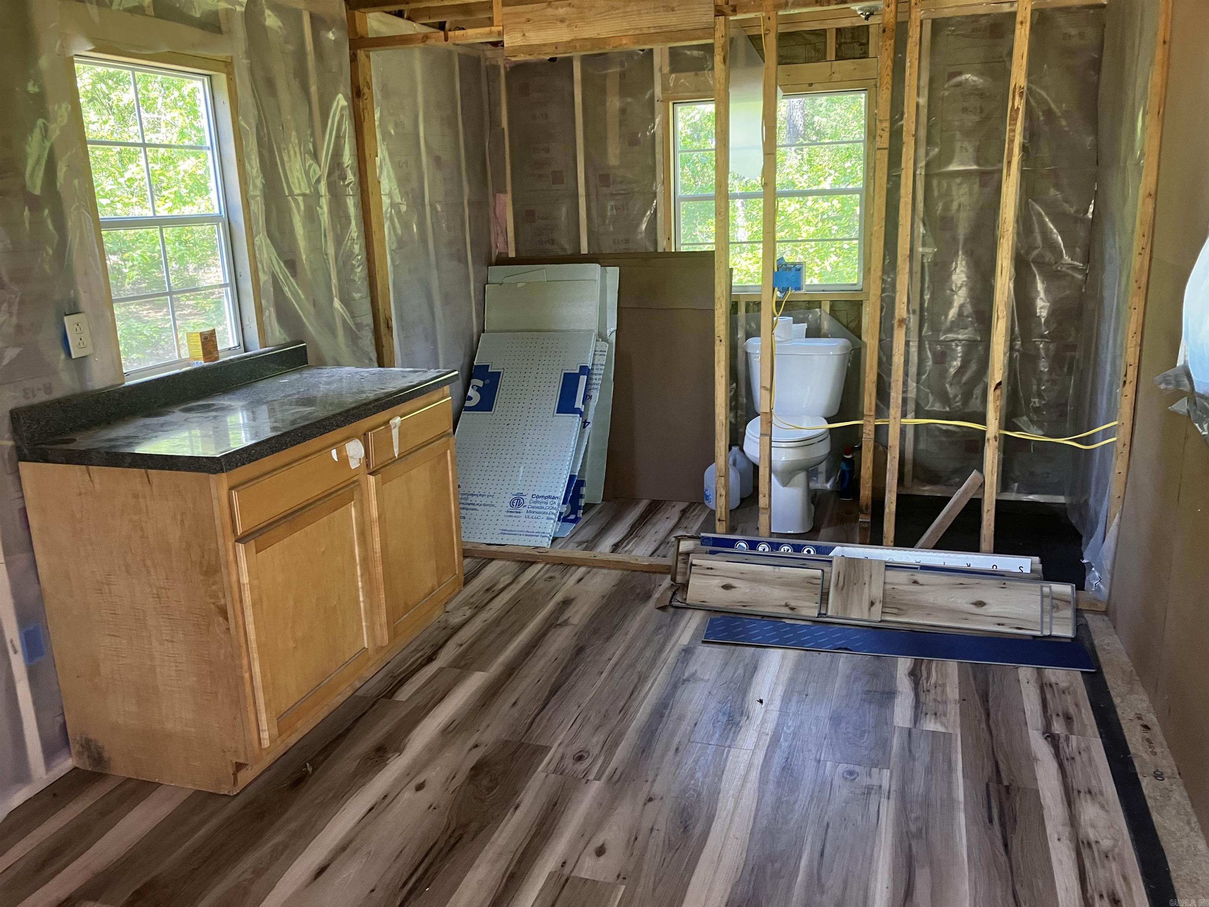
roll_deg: +3.0
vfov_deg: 49.7
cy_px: 454
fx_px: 978
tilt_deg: -13.9
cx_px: 604
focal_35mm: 28
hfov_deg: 63.4
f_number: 1.8
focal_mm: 3.99
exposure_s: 1/60
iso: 125
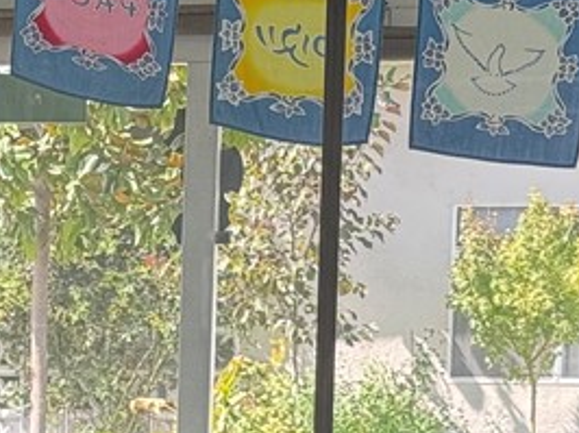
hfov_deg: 10.6
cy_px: 801
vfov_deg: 7.7
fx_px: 3092
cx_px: 20
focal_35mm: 185
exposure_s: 1/272
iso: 80
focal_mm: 6.76
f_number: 1.78
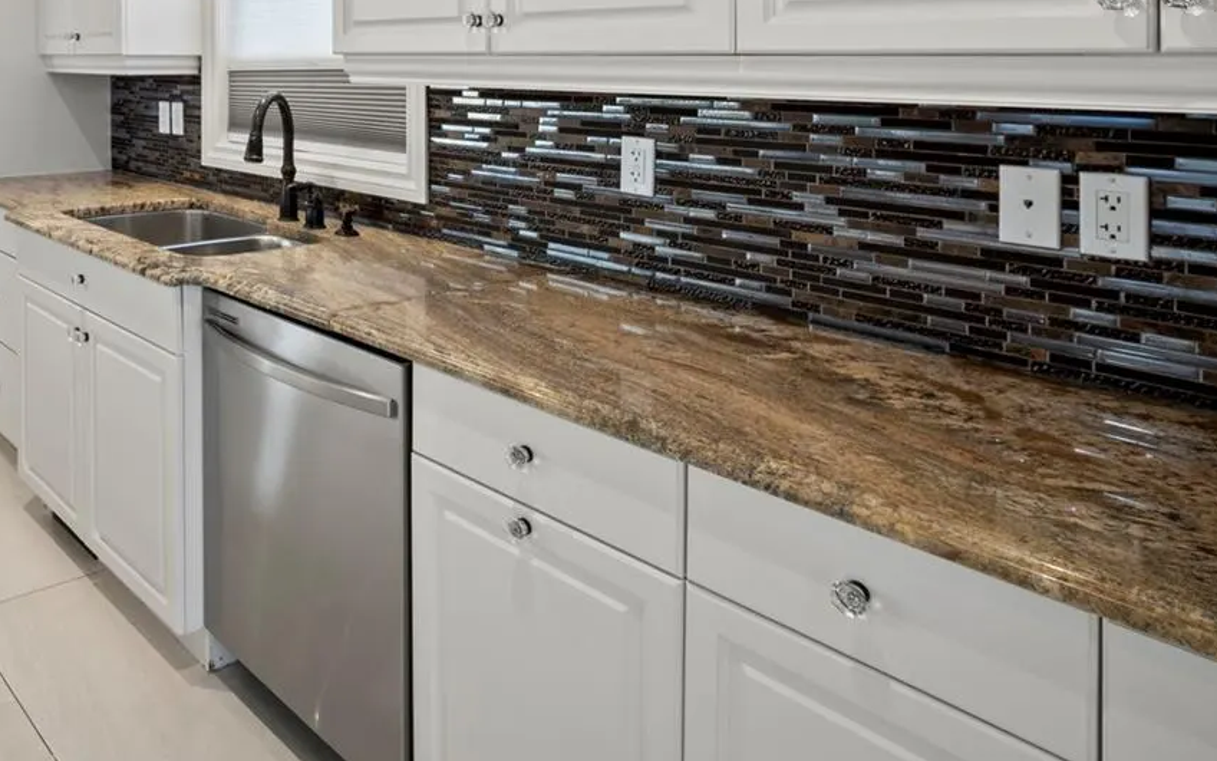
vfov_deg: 43.4
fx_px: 861
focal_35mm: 26
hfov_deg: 63.0
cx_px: 204
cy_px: 69
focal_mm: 9
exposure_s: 1/2
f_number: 9
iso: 320
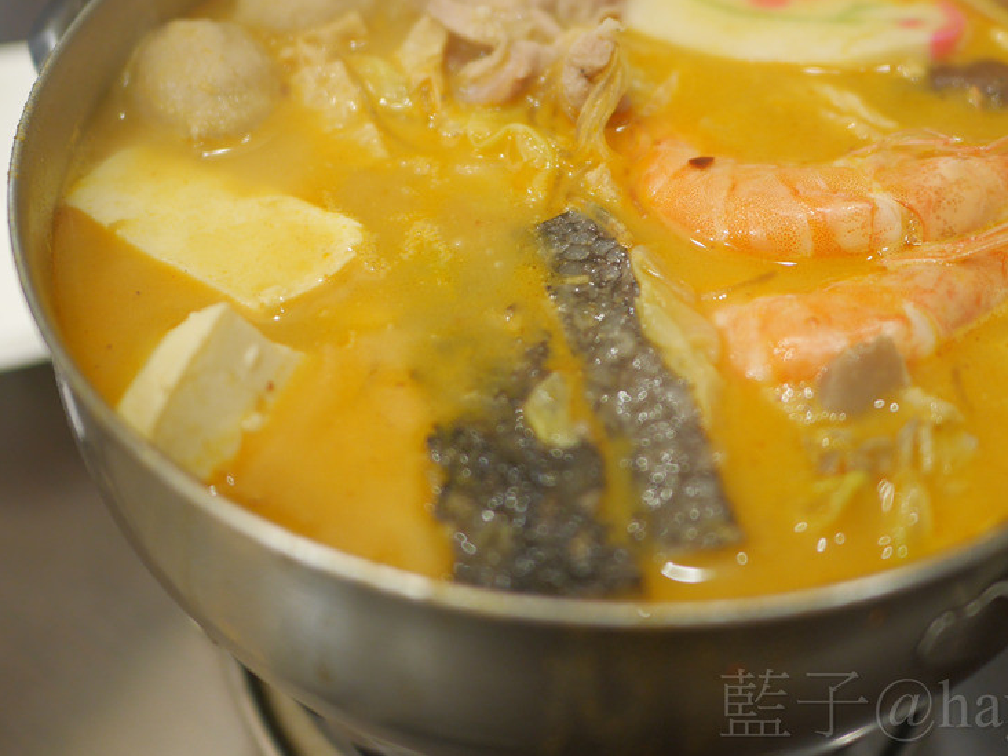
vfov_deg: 34.8
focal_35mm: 41
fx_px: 1194
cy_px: 251
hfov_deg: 45.6
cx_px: 585
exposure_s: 1/60
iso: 400
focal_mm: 15
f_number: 1.7
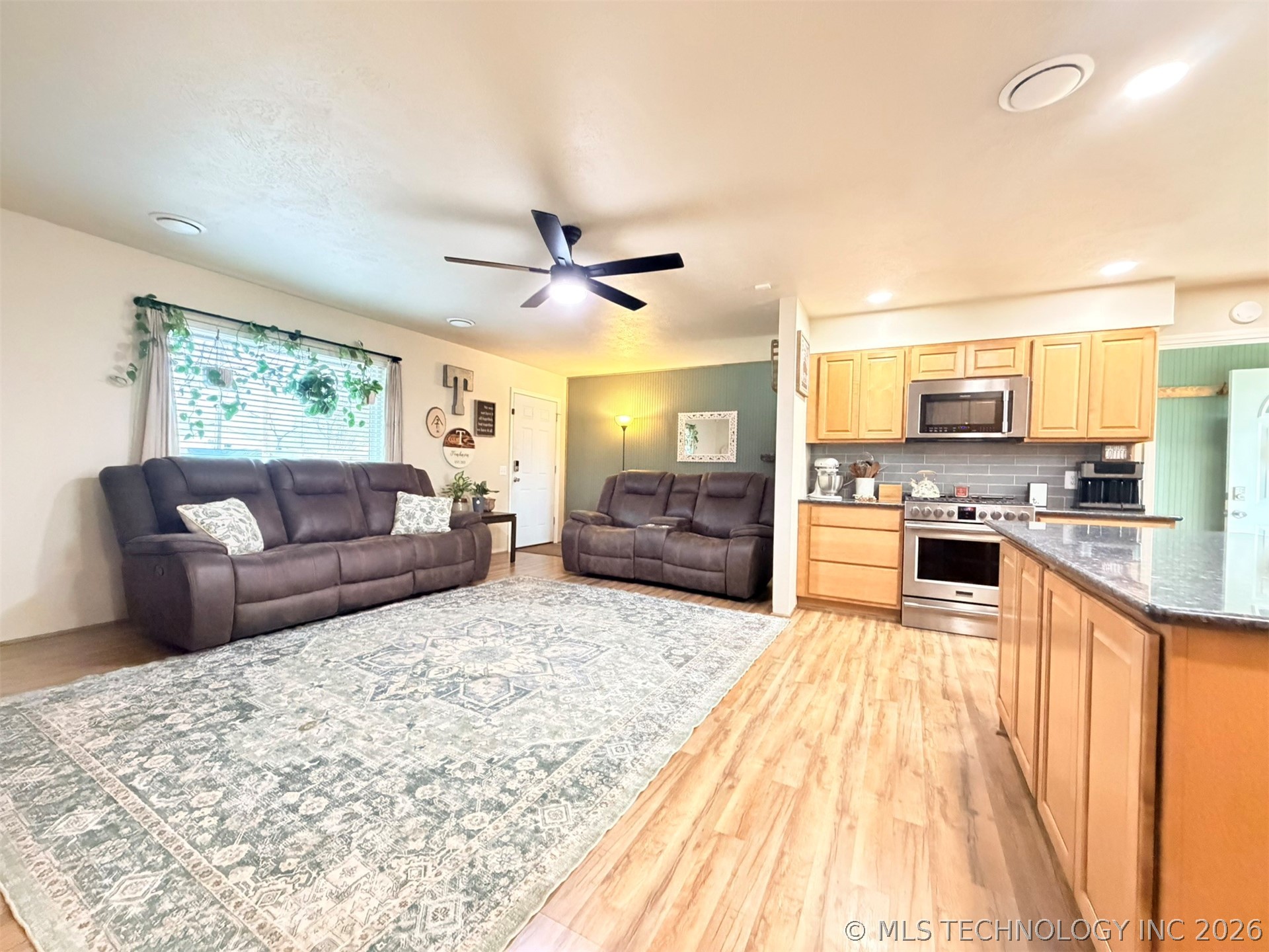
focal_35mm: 14
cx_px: 634
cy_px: 476
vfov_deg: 85.7
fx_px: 513
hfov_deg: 102.1
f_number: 2.2
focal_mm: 2.22
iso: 1250
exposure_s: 1/60
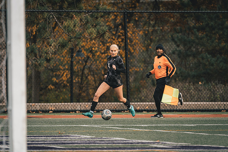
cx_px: 124
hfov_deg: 4.9
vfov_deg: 3.3
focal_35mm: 421
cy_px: 69
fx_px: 2669
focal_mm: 387
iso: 800
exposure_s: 1/800
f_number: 6.3
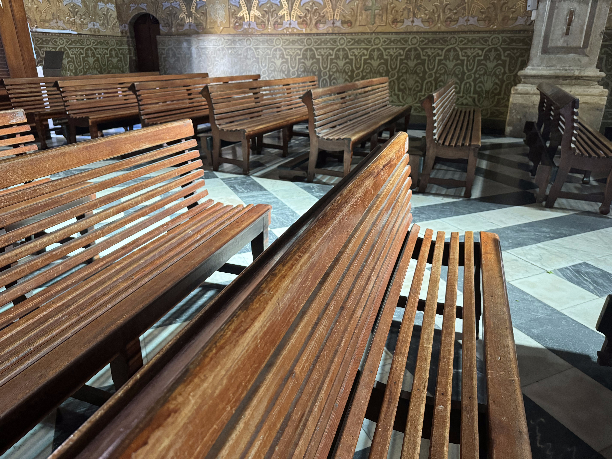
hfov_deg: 71.6
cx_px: 306
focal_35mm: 24
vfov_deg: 56.8
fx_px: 424
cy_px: 230
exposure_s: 1/60
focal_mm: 6.86
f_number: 1.78
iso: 800
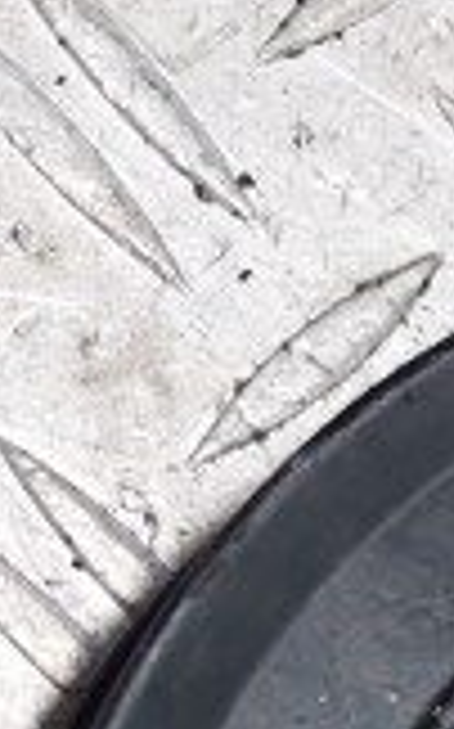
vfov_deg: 17.4
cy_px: 1166
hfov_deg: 11.5
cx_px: 823
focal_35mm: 105
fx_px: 2082
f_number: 1.8
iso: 64
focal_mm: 5.23
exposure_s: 1/50
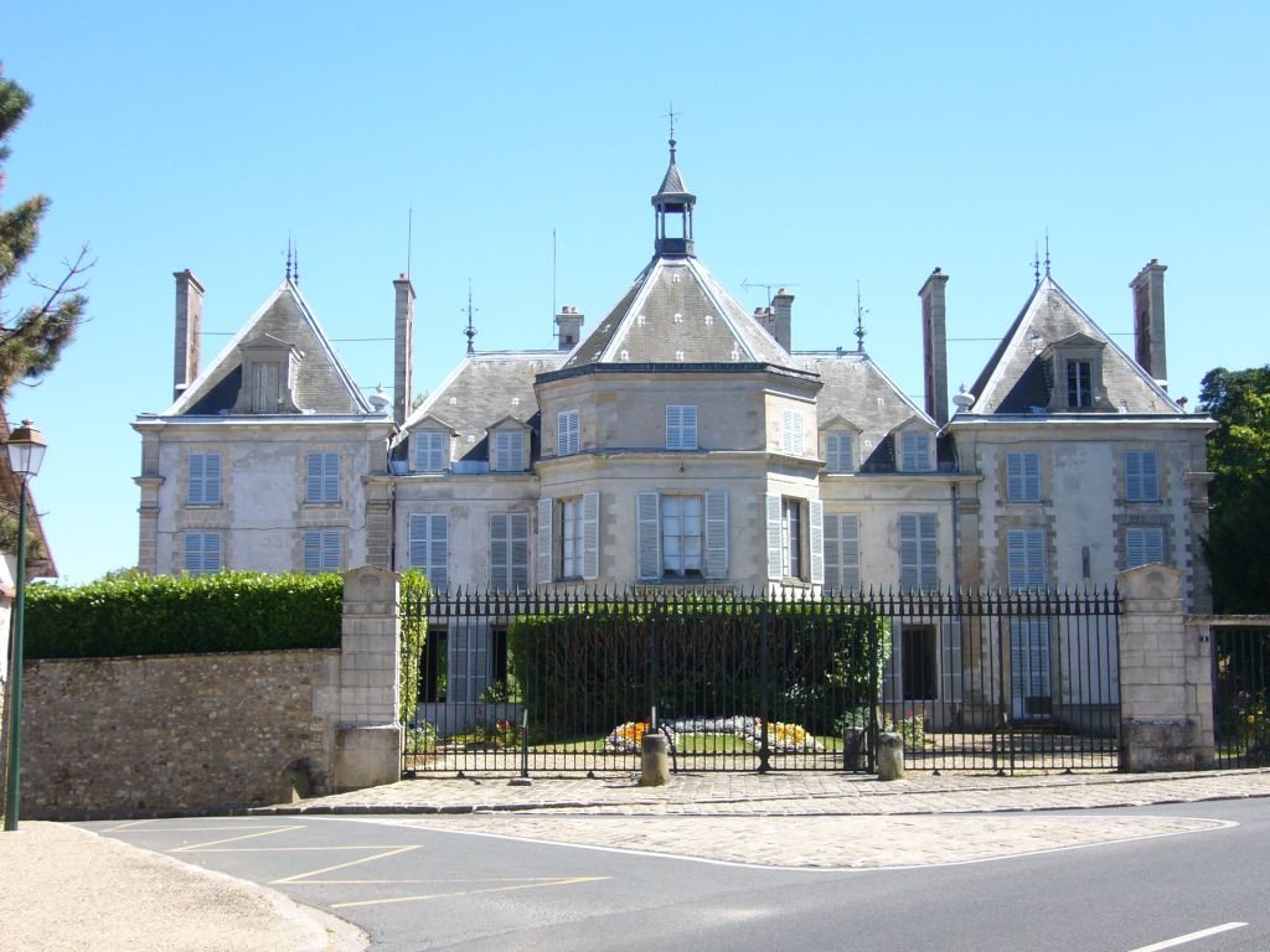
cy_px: 476
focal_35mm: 50
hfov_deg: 38.2
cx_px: 635
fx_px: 1834
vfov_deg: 29.1
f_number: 3.3
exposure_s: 1/320
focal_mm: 8.3
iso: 80
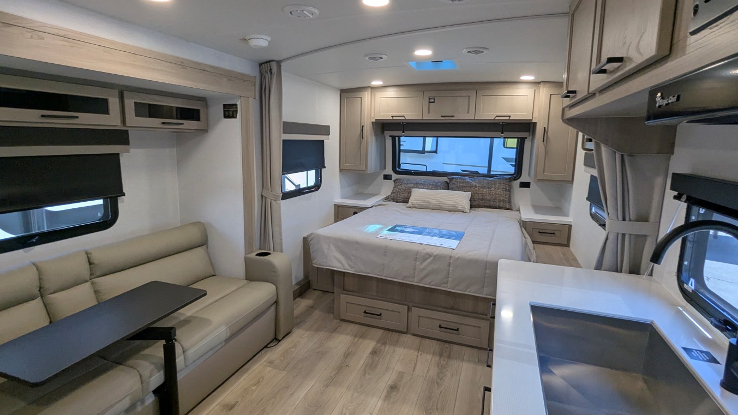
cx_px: 377
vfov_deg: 60.9
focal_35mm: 18
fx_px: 352
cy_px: 191
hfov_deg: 92.6
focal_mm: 2.35
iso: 170
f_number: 2.2
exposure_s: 1/136
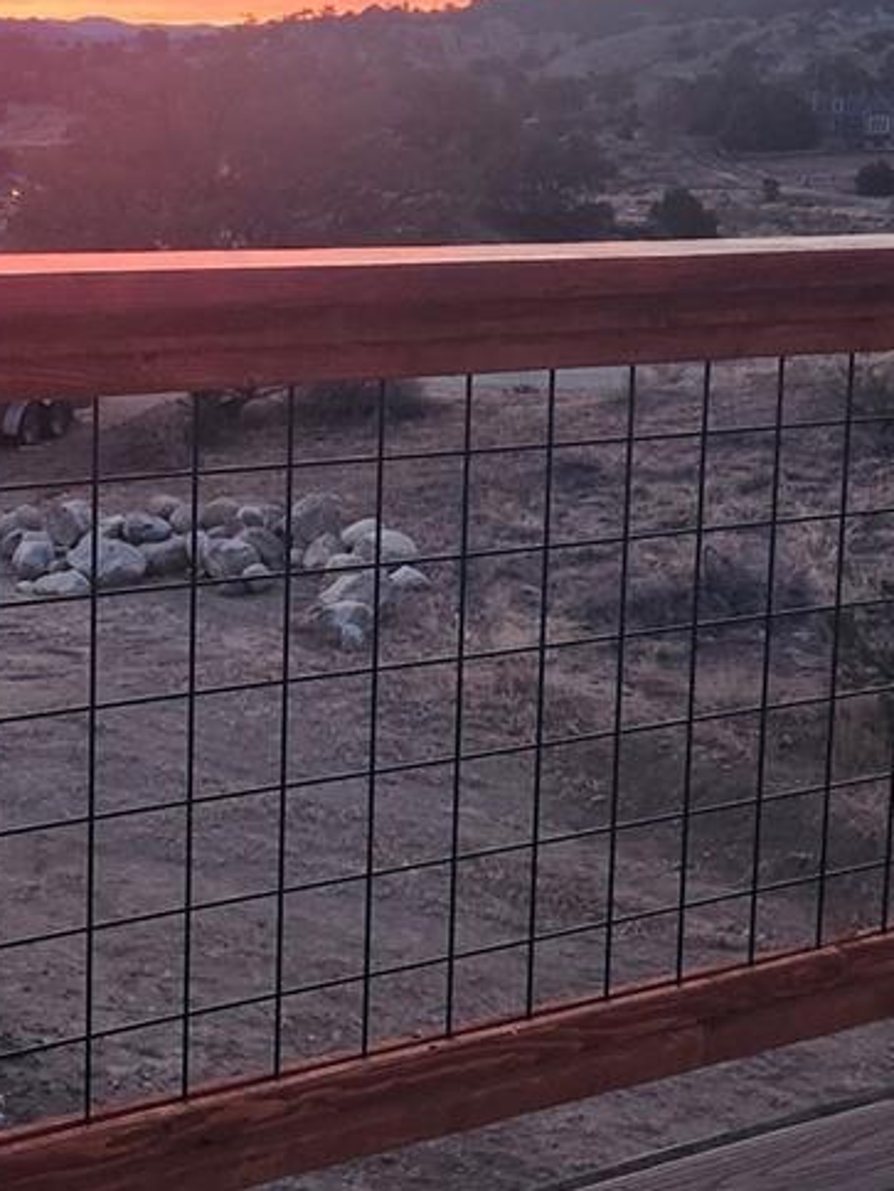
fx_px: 1963
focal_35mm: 57
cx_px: 52
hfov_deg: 24.7
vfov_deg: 33.6
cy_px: 426
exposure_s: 1/120
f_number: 1.8
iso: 320
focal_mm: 5.4
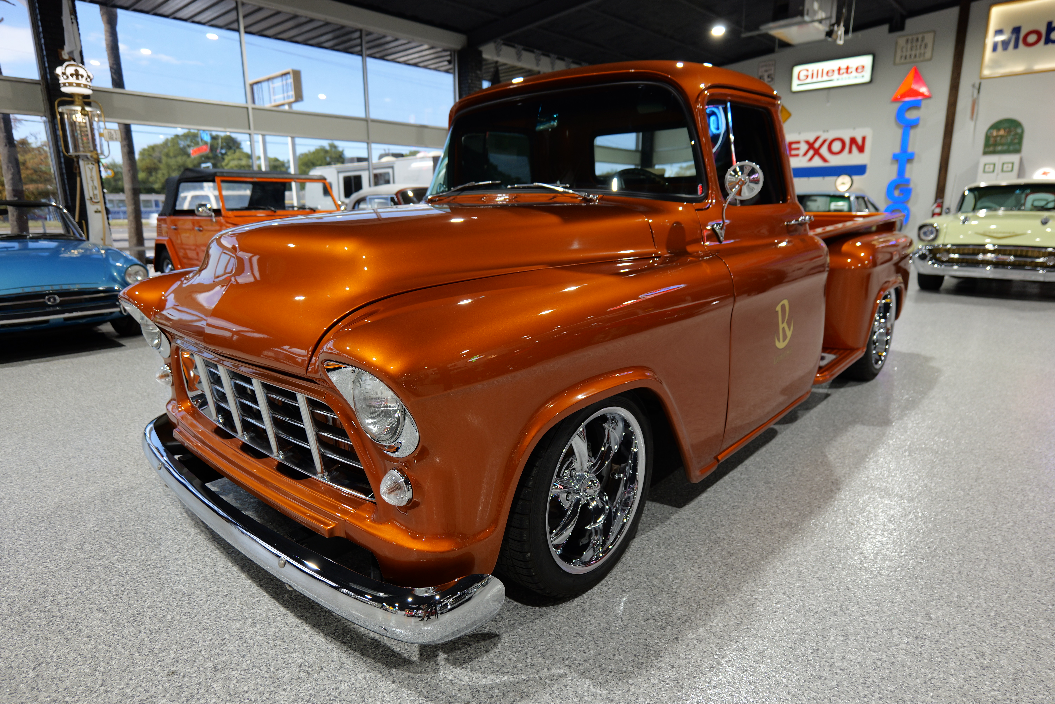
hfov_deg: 84.0
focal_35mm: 20
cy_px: 352
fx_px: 586
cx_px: 528
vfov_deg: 61.9
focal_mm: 20
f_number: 3.5
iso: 400
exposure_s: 1/60
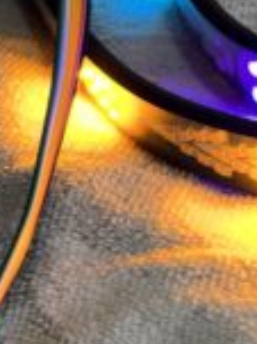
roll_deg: -3.4
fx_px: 1259
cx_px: 559
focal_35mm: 127
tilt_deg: -32.3
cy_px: -80
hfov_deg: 10.5
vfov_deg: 15.0
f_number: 1.78
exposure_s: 1/121
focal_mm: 6.76
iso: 50
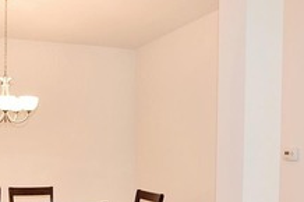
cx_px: 85
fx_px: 409
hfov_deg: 39.9
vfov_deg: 27.4
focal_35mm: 48
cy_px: 153
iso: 800
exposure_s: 1/125
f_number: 5.6
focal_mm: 11
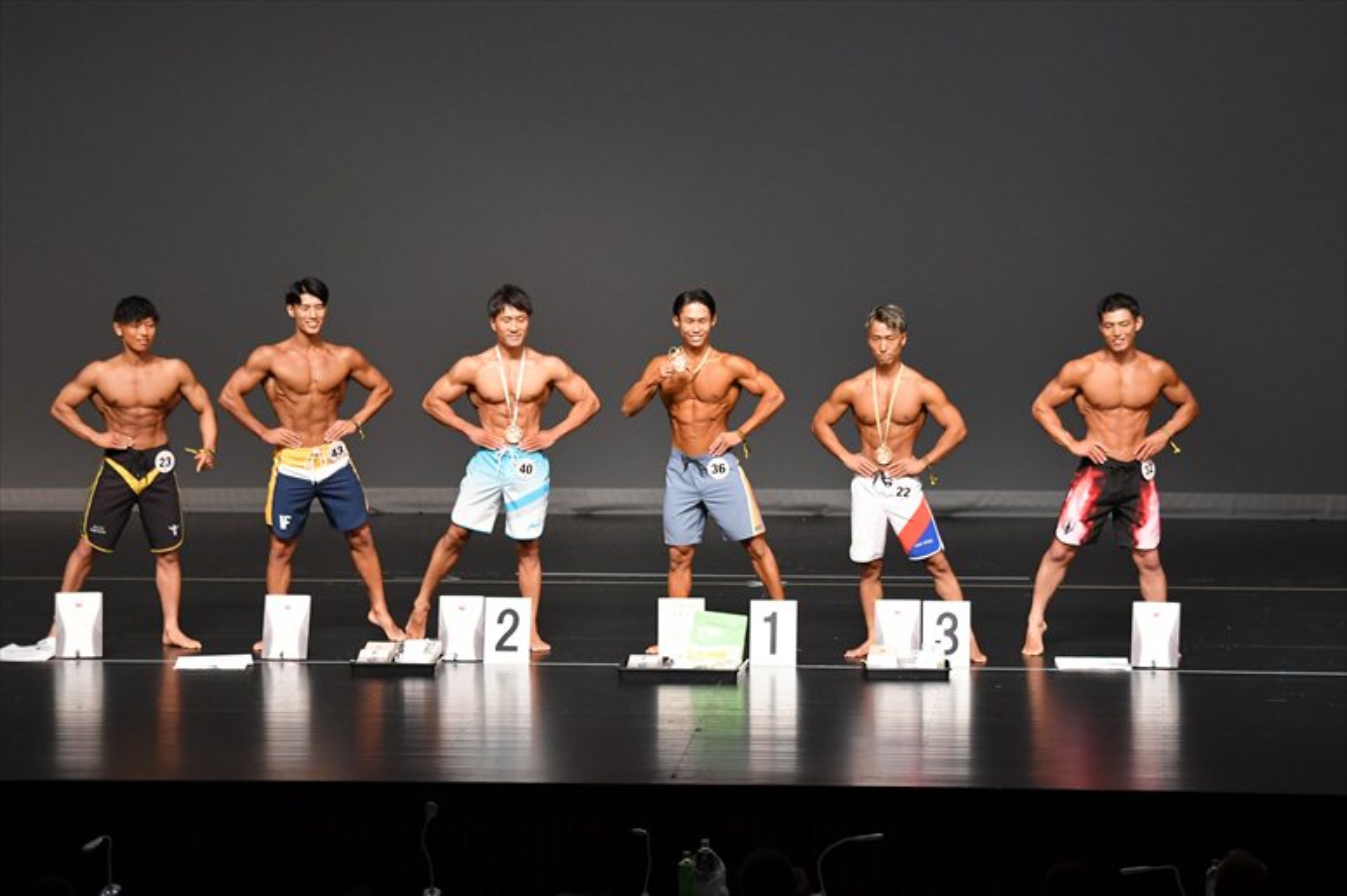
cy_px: 448
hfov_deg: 13.1
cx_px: 674
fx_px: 5872
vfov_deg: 8.7
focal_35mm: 157
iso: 2500
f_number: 5.6
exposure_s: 1/400
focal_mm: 105
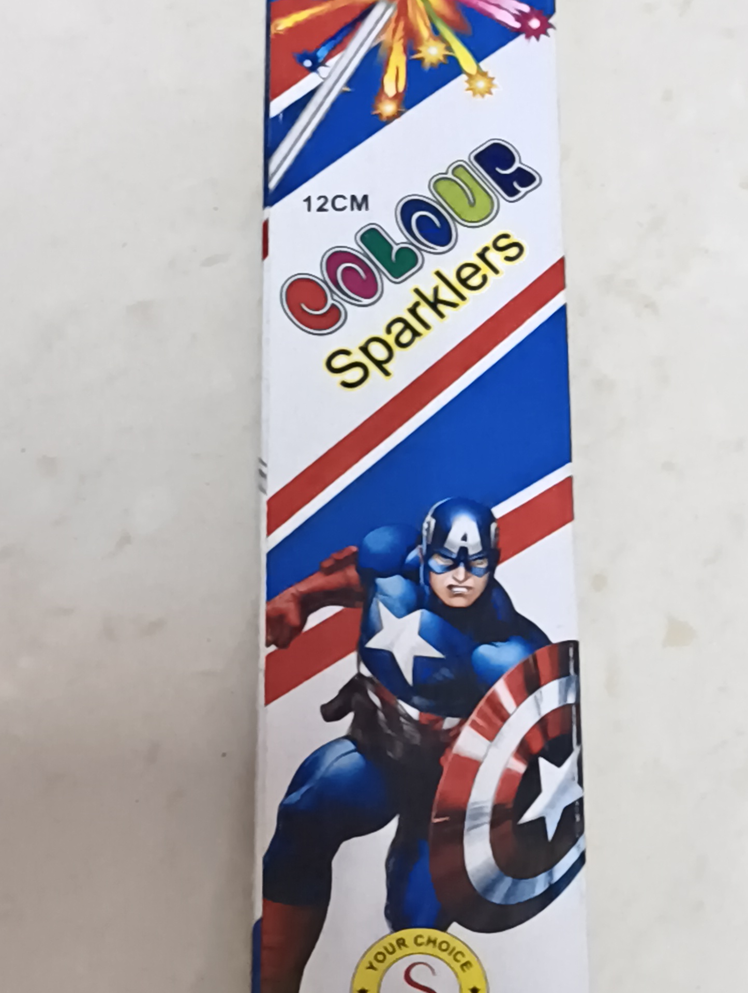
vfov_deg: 19.2
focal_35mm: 102
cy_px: 536
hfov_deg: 14.5
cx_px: 456
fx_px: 2931
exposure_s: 1/20
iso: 2000
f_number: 1.87
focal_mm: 5.56
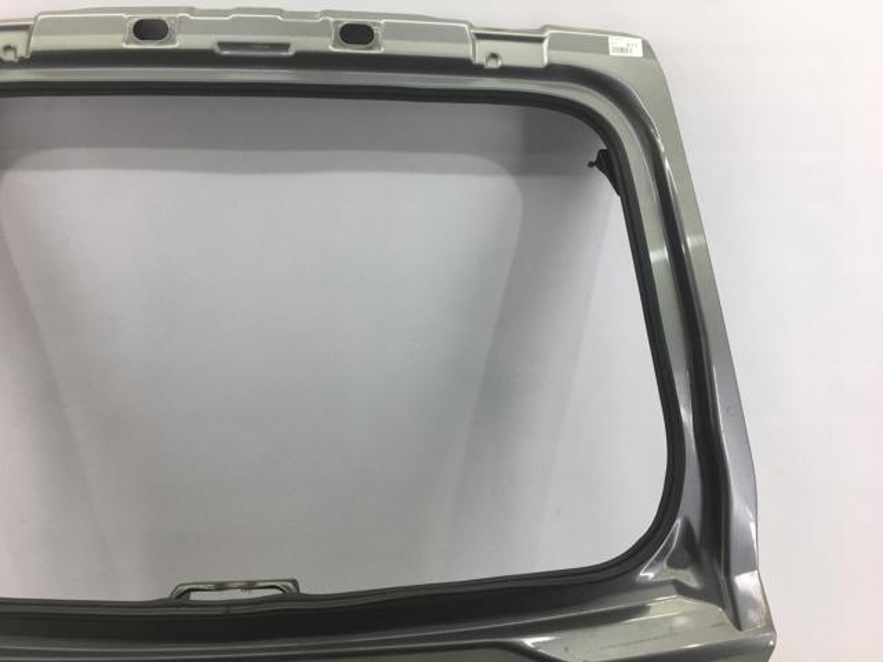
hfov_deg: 61.7
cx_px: 442
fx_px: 740
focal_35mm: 29
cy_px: 331
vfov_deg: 48.2
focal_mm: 4.15
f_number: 2.2
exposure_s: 1/100
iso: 32
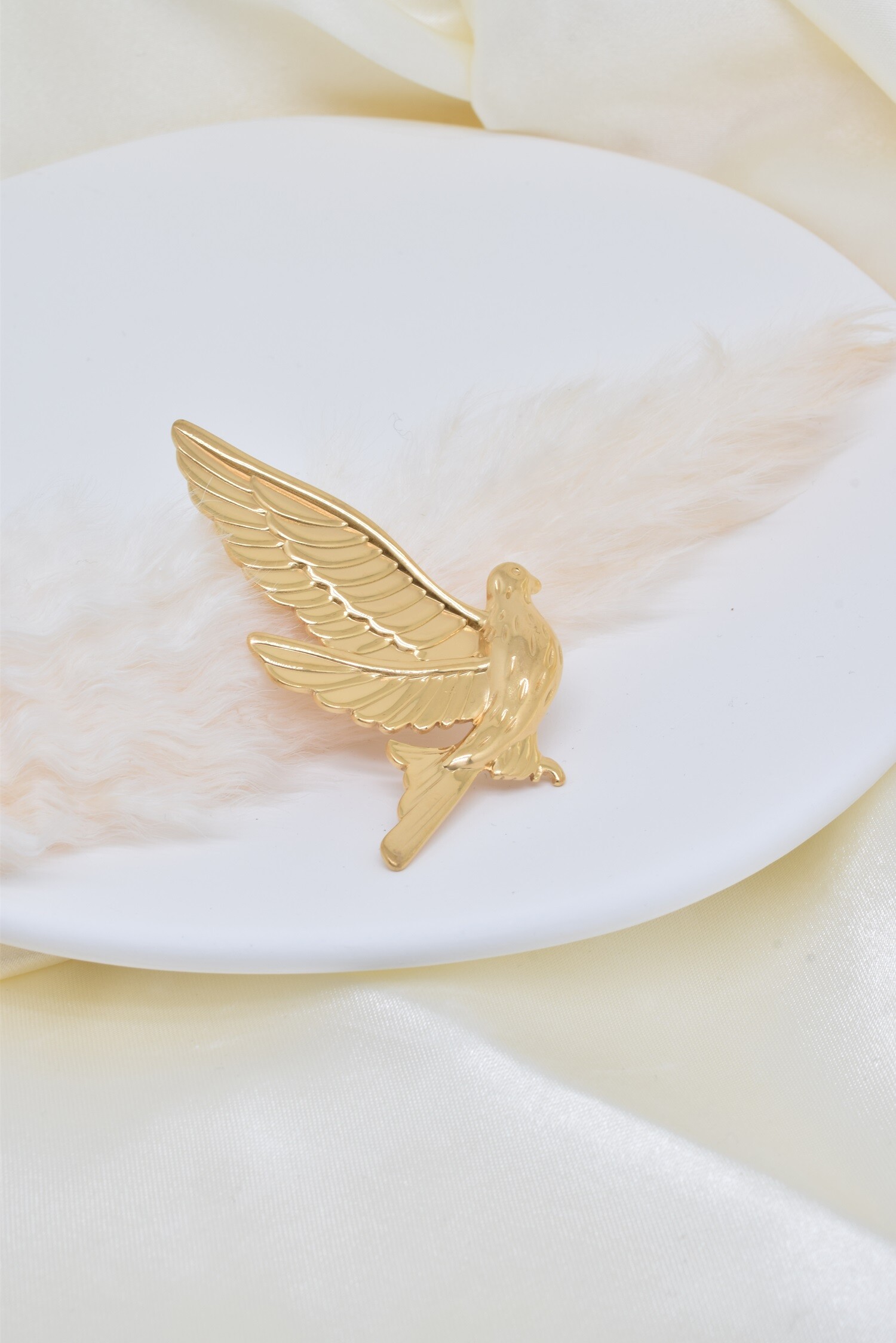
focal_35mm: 82
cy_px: 672
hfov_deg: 16.6
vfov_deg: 24.6
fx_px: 3078
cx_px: 448
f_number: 22
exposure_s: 1/10
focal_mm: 55
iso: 100
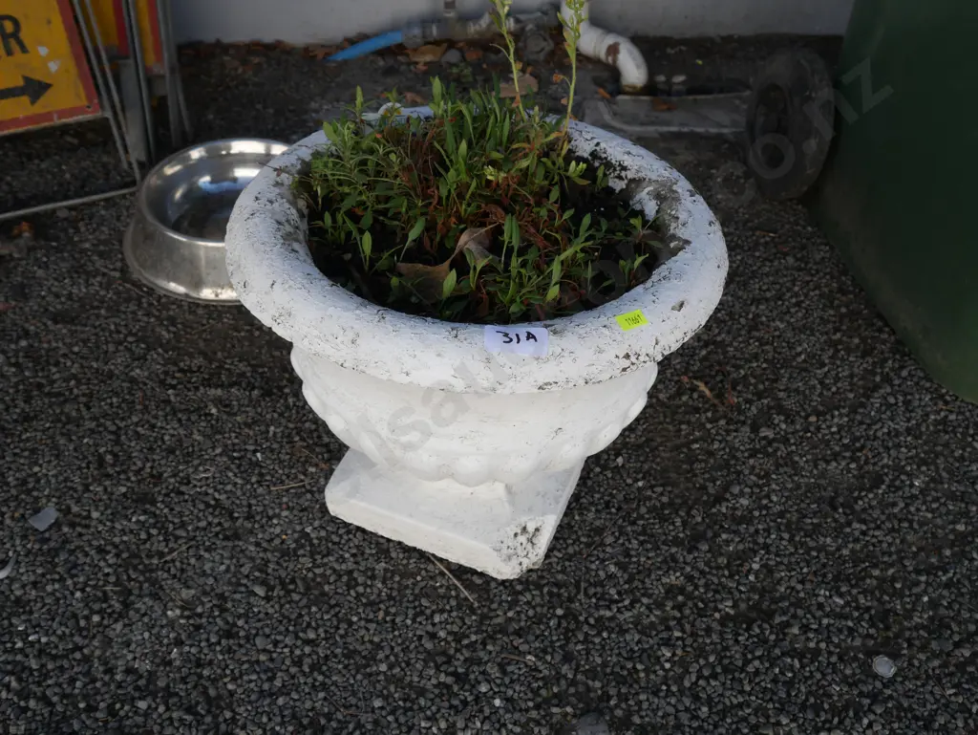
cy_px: 368
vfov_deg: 44.2
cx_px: 489
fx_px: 905
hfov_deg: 56.8
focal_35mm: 32
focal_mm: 16
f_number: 6.3
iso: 200
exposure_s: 1/320
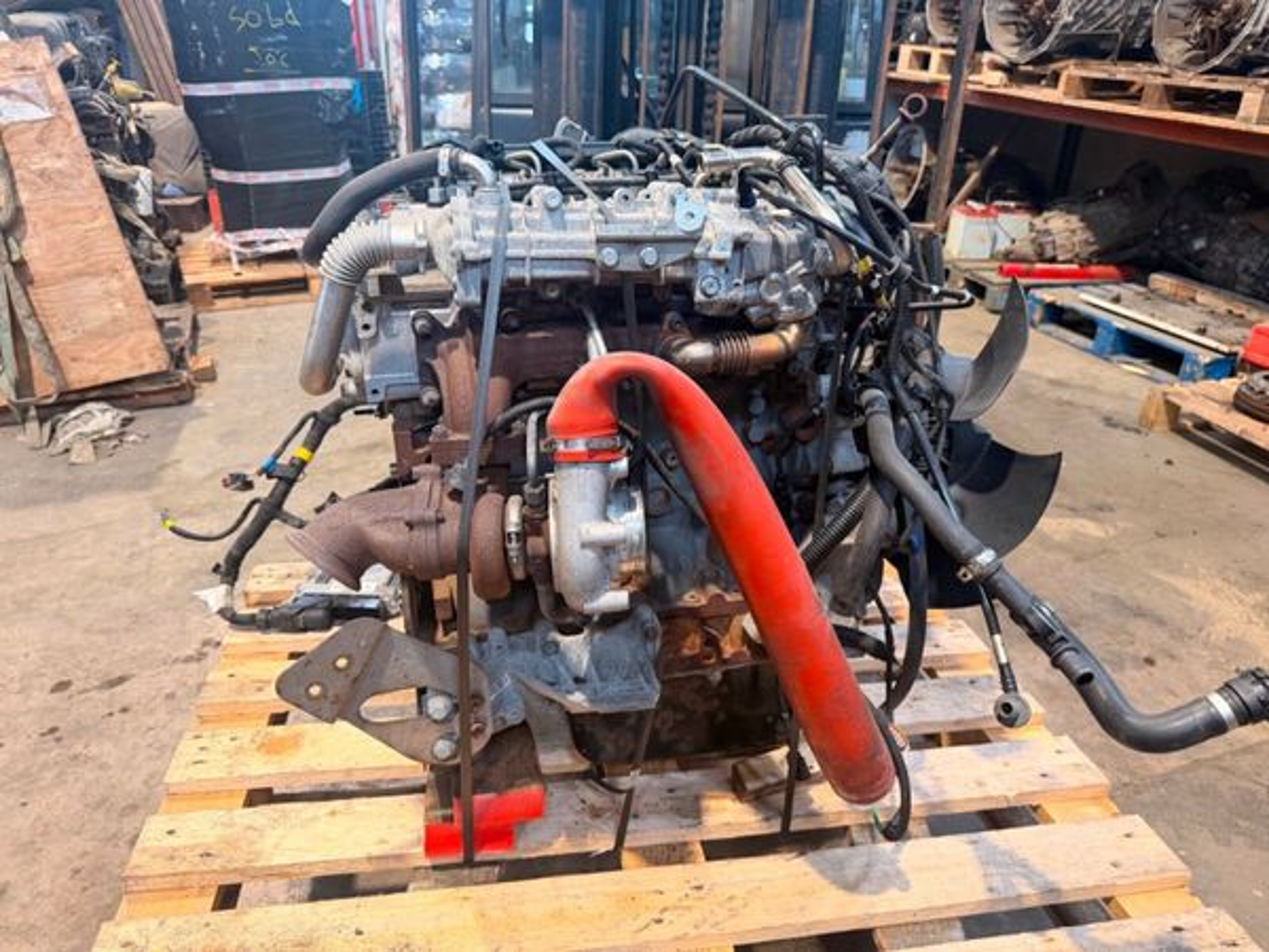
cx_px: 634
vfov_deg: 56.8
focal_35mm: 24
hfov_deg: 71.6
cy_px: 476
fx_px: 880
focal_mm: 6.76
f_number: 1.78
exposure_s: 1/60
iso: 250
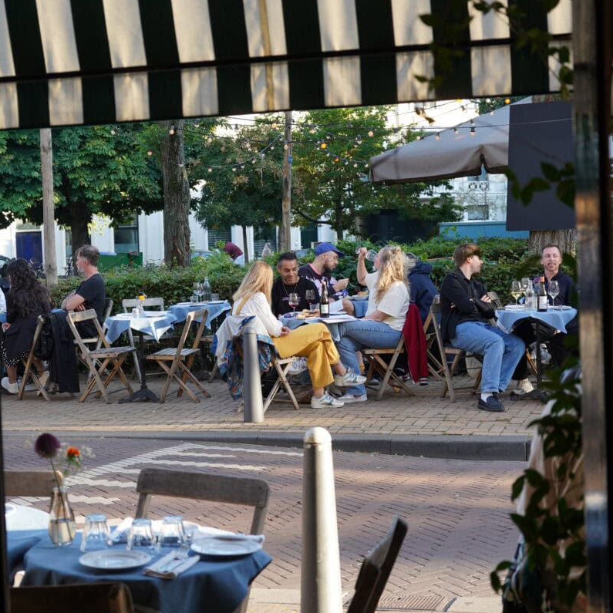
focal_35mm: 77
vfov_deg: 22.5
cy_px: 320
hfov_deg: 22.5
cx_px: 306
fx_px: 1543
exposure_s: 1/60
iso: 160
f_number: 5.6
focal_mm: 60
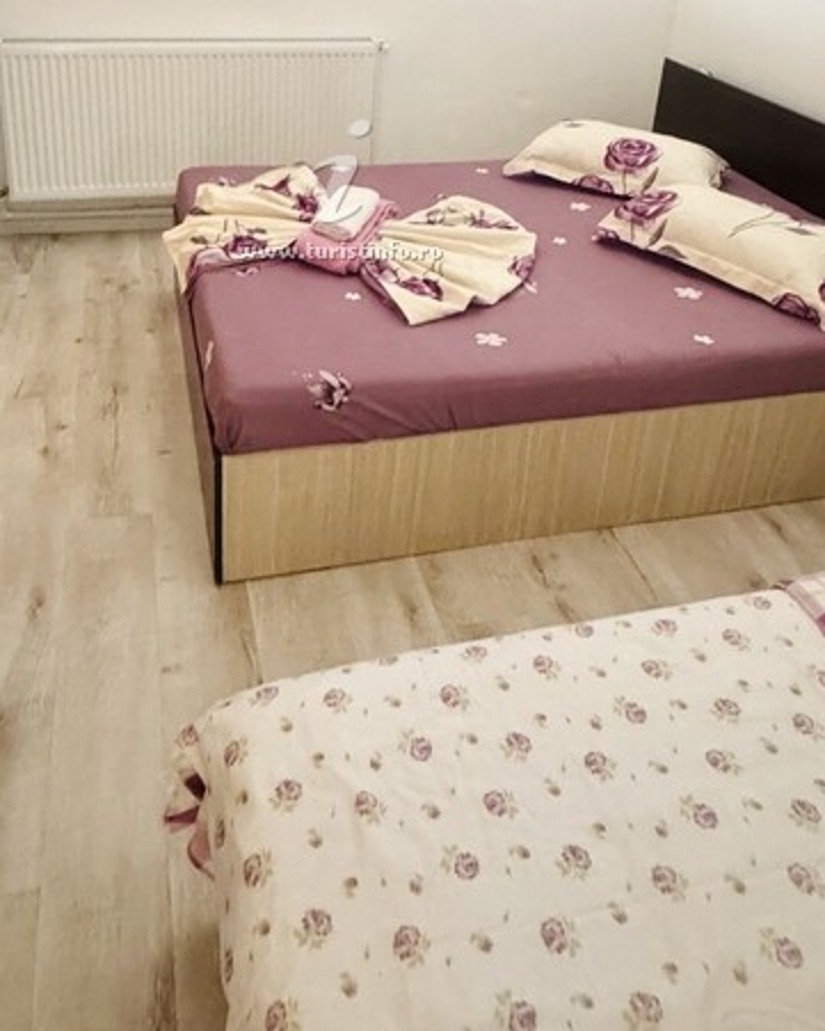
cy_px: 201
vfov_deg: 53.3
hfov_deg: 47.0
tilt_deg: -21.2
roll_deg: -3.3
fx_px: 946
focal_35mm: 31
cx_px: 354
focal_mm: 2.22
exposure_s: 1/60
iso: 1250
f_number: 2.2
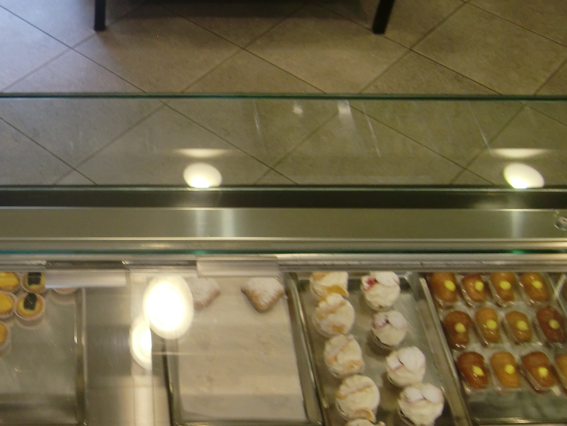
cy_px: 205
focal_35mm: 55
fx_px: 901
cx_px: 41
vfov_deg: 26.6
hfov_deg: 32.9
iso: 100
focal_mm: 4.9
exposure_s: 1/80
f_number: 2.6
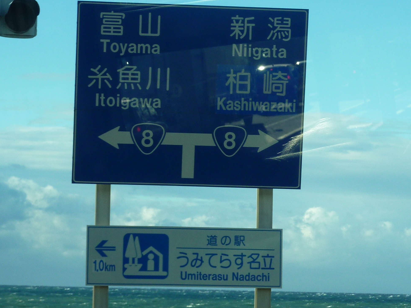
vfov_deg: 10.1
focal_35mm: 147
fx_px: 1746
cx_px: 211
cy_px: 161
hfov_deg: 13.4
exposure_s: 1/250
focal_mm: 12.8
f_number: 4.2
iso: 80
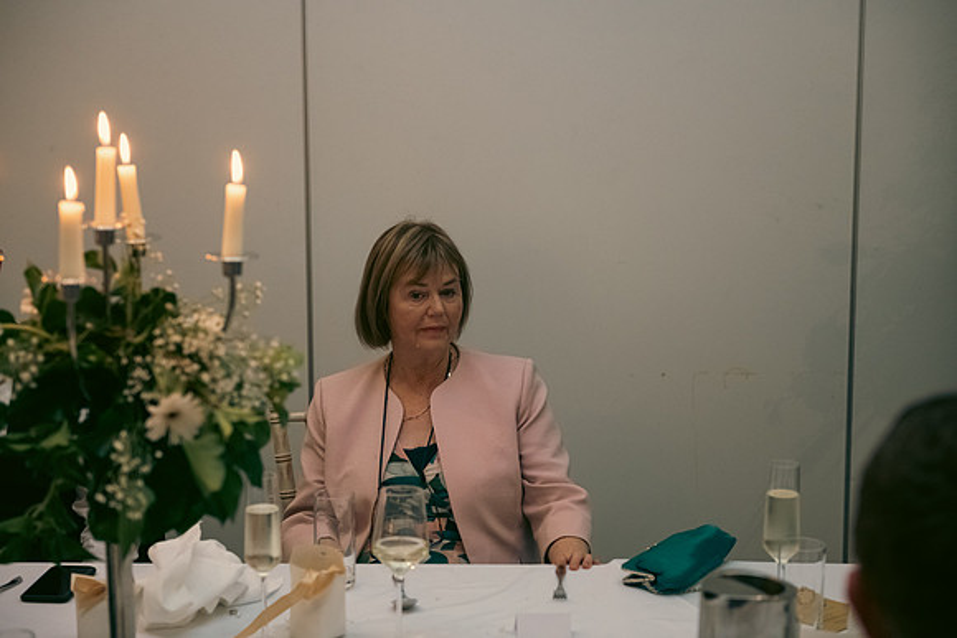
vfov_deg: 19.5
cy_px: 319
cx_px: 478
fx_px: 1861
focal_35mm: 70
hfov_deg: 28.8
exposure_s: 1/160
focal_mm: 70
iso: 2000
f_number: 3.5
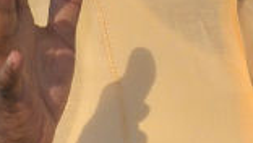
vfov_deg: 0.6
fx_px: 13279
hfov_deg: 1.1
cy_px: -123
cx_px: 272
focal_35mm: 1978
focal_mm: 200
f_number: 4.5
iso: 400
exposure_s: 1/4000
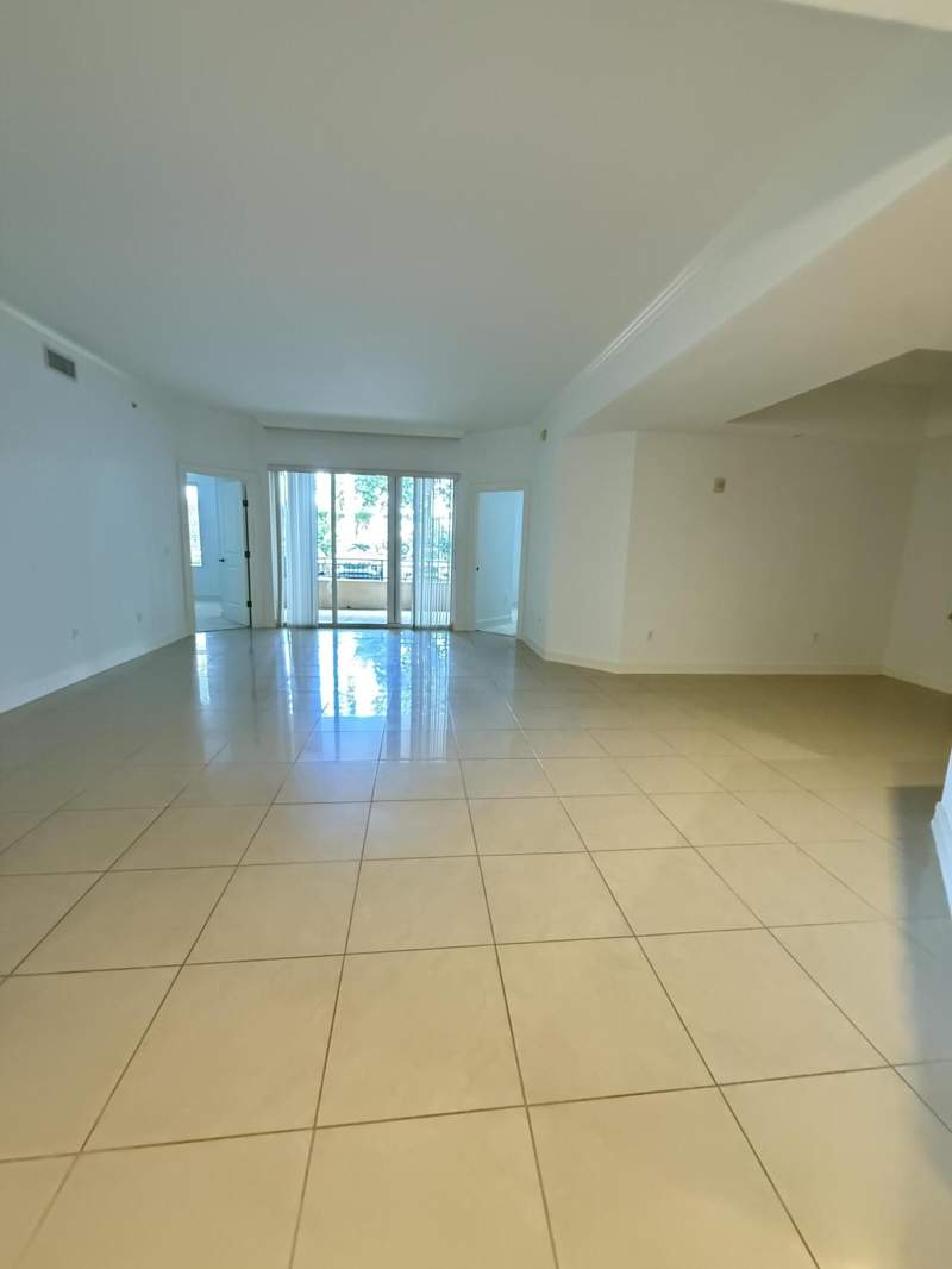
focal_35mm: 14
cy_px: 634
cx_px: 476
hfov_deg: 85.7
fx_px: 513
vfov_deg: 102.1
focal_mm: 2.22
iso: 2500
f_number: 2.2
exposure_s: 1/30
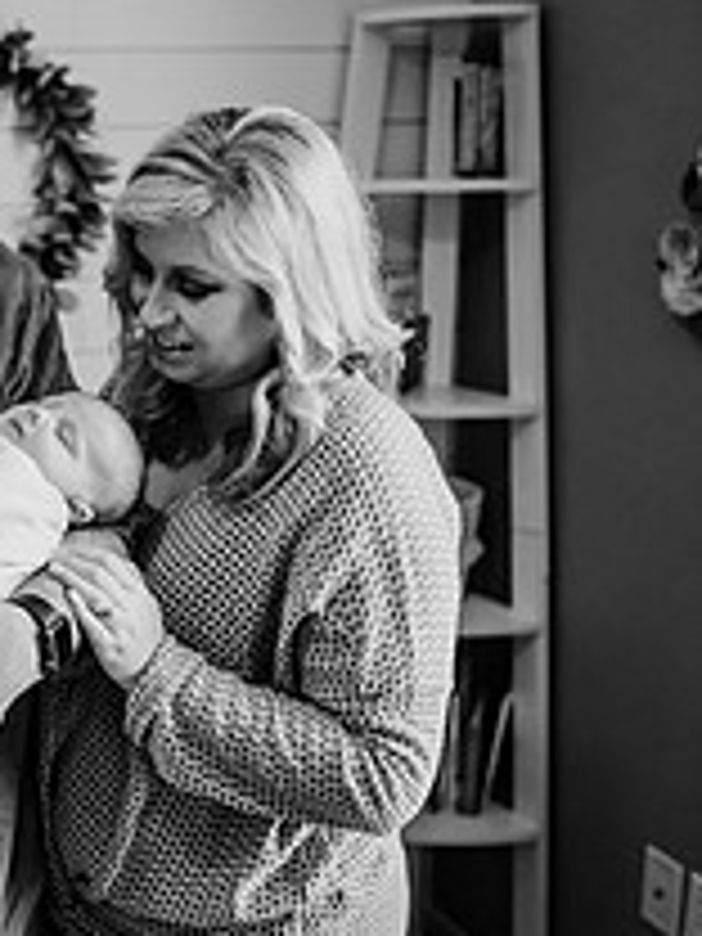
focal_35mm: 50
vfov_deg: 38.2
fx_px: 1352
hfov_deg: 27.7
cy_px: 482
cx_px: 32
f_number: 2
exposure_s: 1/320
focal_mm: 24
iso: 640
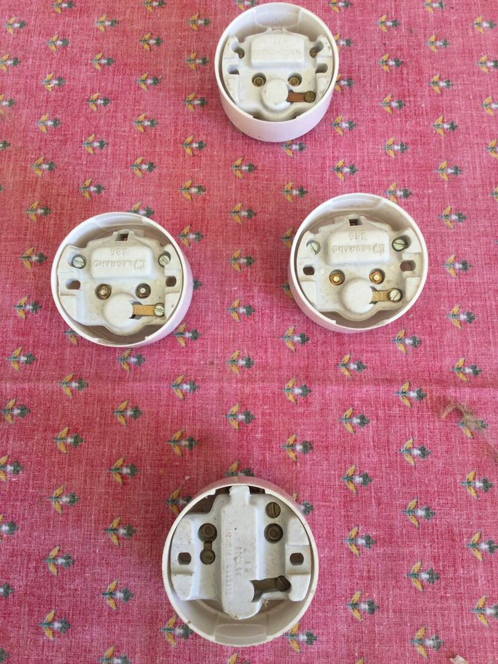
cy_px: 332
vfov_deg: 58.3
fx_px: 595
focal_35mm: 31
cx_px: 249
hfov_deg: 45.4
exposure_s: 1/50
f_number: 2.4
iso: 32
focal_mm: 3.3
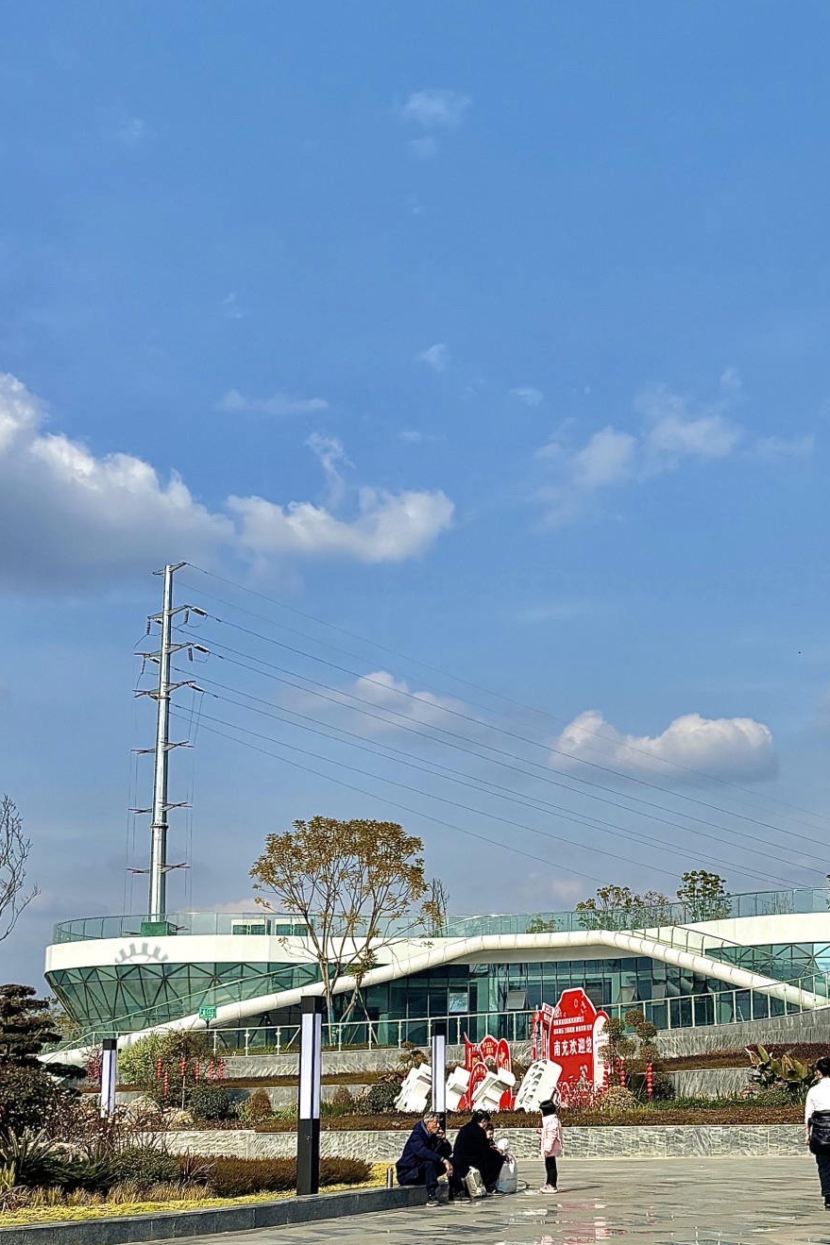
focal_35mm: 42
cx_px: 397
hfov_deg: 31.9
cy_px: 938
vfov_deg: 44.8
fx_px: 1453
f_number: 1.6
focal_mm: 5.96
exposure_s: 1/4630
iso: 50
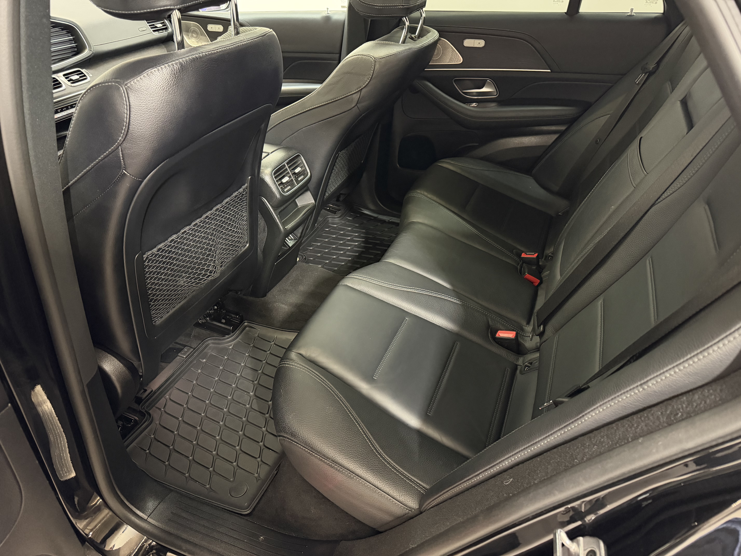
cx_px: 370
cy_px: 278
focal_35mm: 24
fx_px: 514
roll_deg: +1.5
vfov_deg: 56.8
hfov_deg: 71.6
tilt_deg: -34.9
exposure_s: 1/25
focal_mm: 6.76
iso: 800
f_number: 1.78
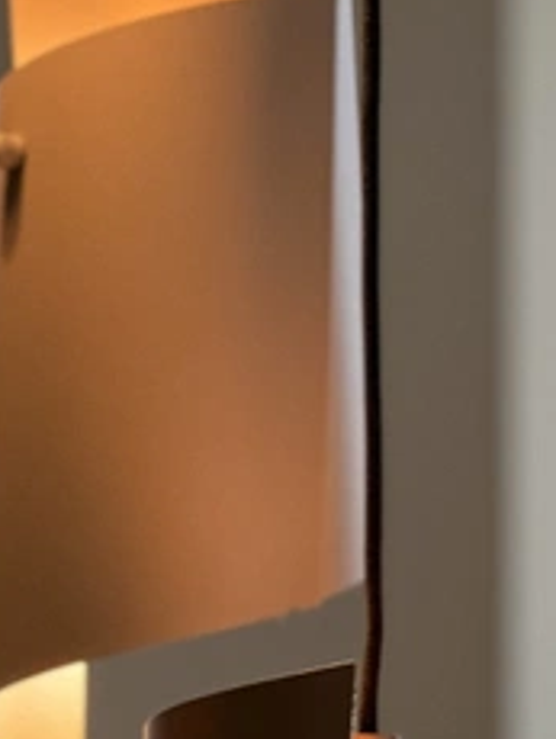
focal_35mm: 214
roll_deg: -0.4
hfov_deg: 7.0
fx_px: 4575
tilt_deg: +2.1
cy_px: 784
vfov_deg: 9.2
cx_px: 315
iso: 320
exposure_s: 1/33
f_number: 2.8
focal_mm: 9
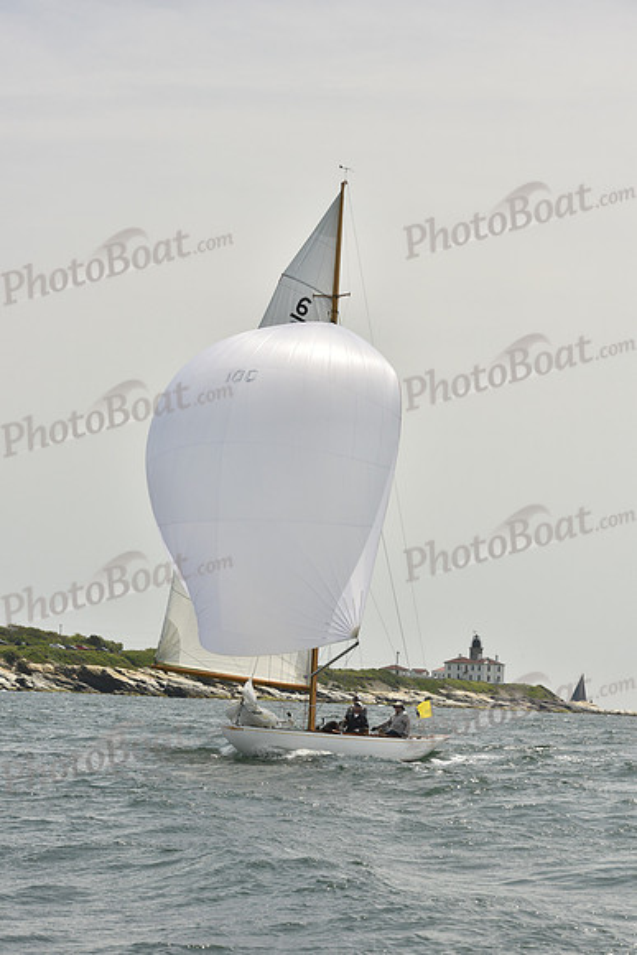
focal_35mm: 98
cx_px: 318
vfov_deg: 20.8
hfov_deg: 14.0
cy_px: 478
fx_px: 2599
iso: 400
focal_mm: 98
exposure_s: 1/1600
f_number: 10
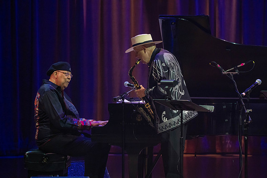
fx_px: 2381
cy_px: 89
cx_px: 134
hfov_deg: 6.4
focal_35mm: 321
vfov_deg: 4.3
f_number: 5.6
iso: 3200
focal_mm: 321
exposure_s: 1/320
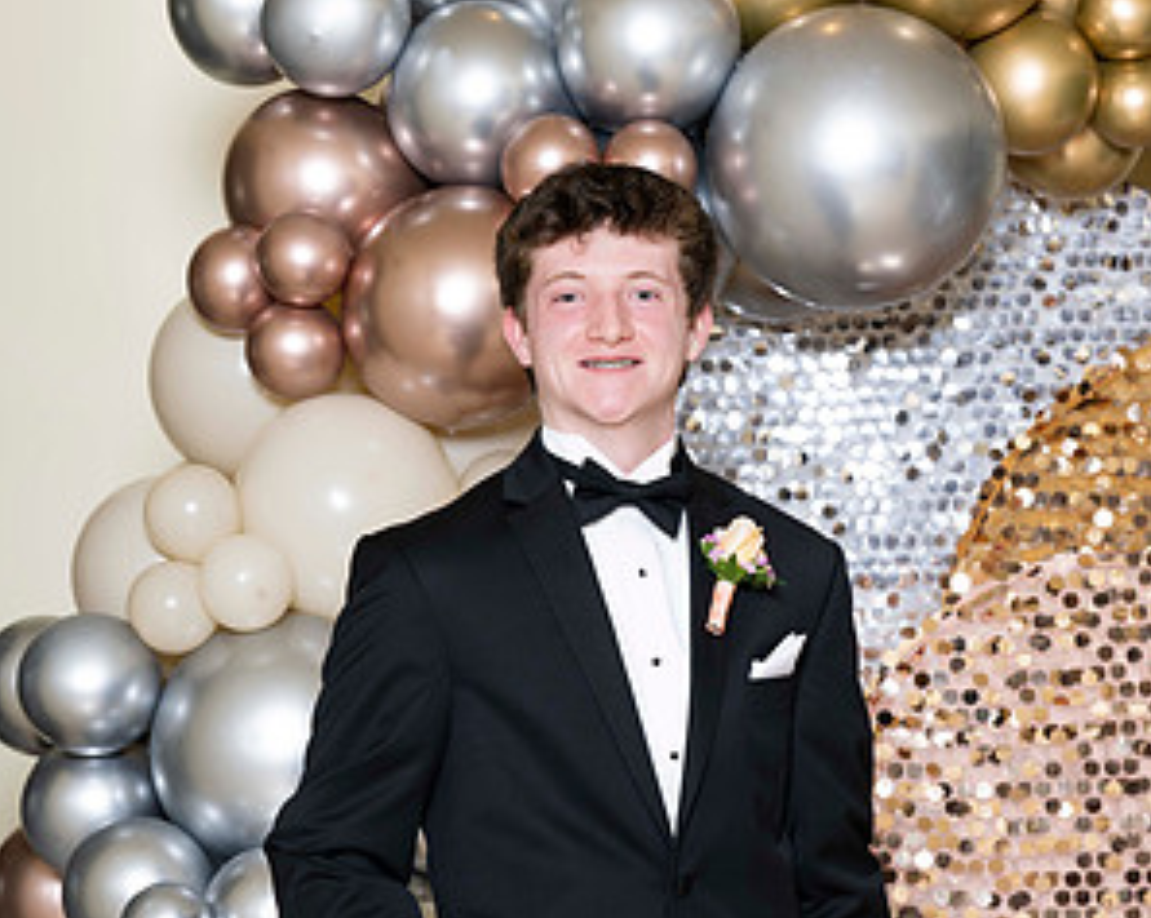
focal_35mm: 138
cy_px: 682
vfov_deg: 11.1
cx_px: 577
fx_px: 4696
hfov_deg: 14.0
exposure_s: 1/200
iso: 250
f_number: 5.6
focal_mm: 97
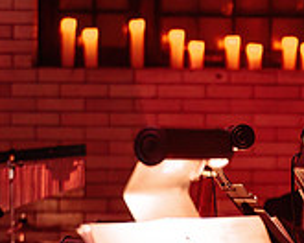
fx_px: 2204
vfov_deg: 6.3
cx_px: 415
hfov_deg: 7.8
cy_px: 220
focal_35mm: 245
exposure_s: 1/80
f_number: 2.8
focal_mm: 70
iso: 1600
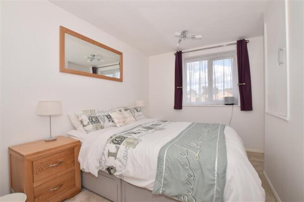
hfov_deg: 100.4
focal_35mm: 15
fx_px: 127
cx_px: 152
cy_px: 101
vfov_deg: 77.3
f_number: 7.1
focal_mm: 10
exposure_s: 1/200
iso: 200
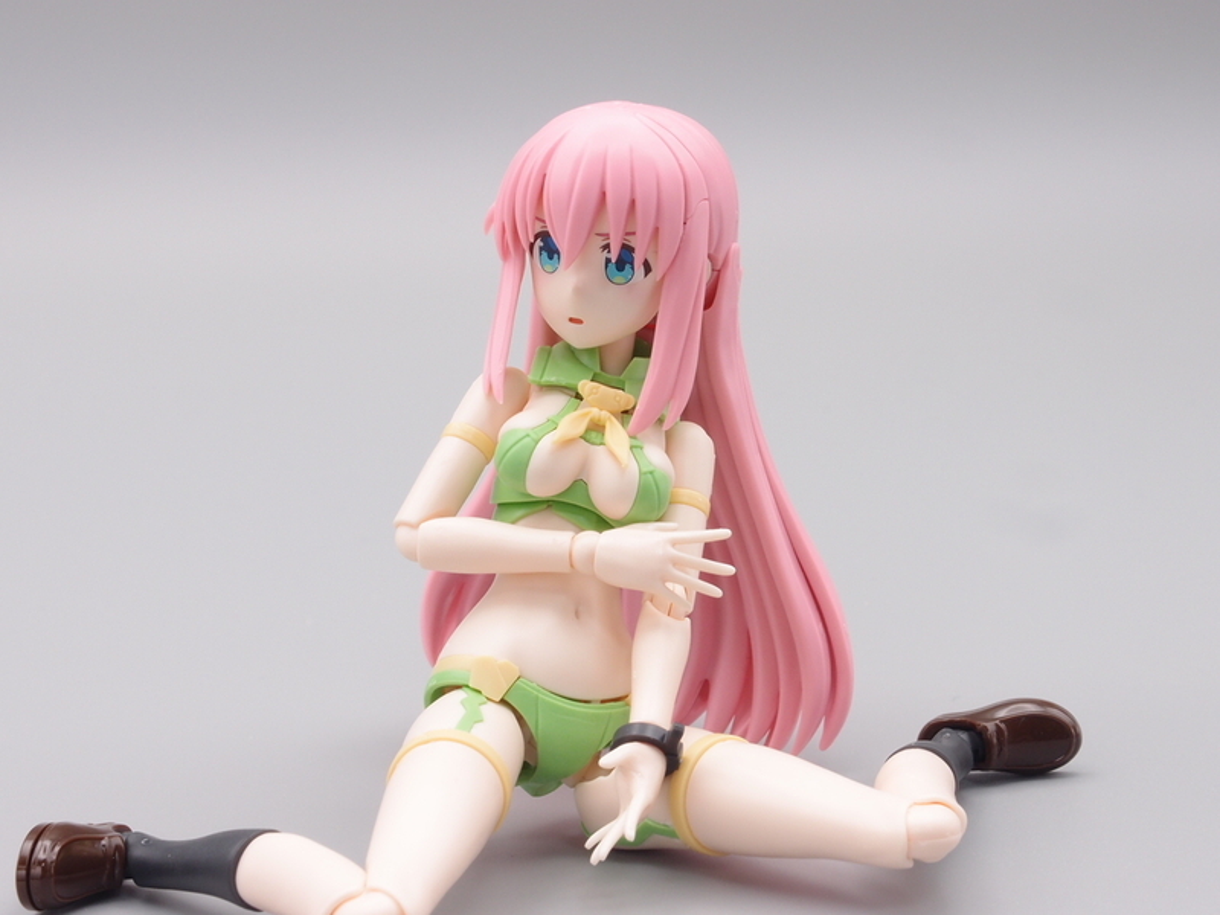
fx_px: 2502
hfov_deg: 27.4
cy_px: 458
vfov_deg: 20.7
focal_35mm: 71
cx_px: 610
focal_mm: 15.27
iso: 100
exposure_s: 1/13
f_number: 8
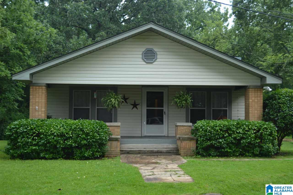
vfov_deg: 31.8
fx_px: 342
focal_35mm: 42
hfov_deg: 46.4
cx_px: 146
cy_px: 98
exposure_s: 1/20
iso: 100
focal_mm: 28
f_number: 4.5
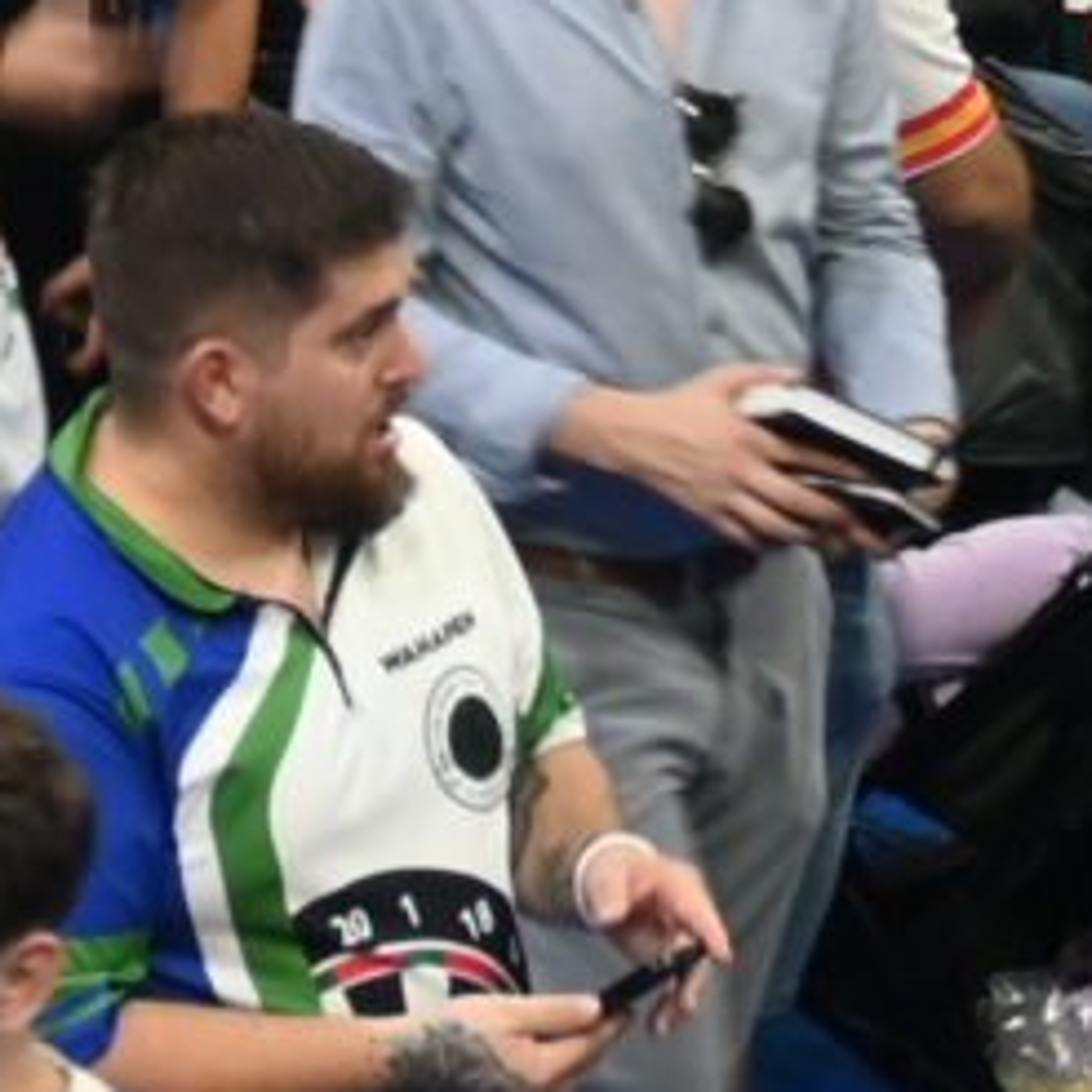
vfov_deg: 4.6
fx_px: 13241
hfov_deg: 4.7
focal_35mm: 371
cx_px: 408
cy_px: -1560
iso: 250
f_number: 4.5
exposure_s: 1/50
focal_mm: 28
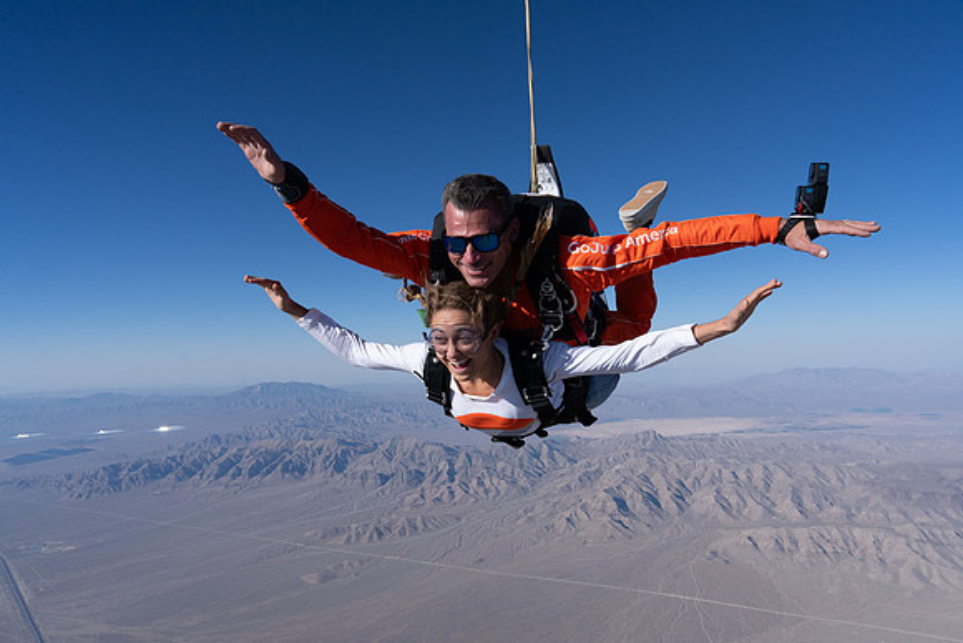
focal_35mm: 24
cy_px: 322
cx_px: 482
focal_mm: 24
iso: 800
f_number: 11
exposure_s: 1/2000
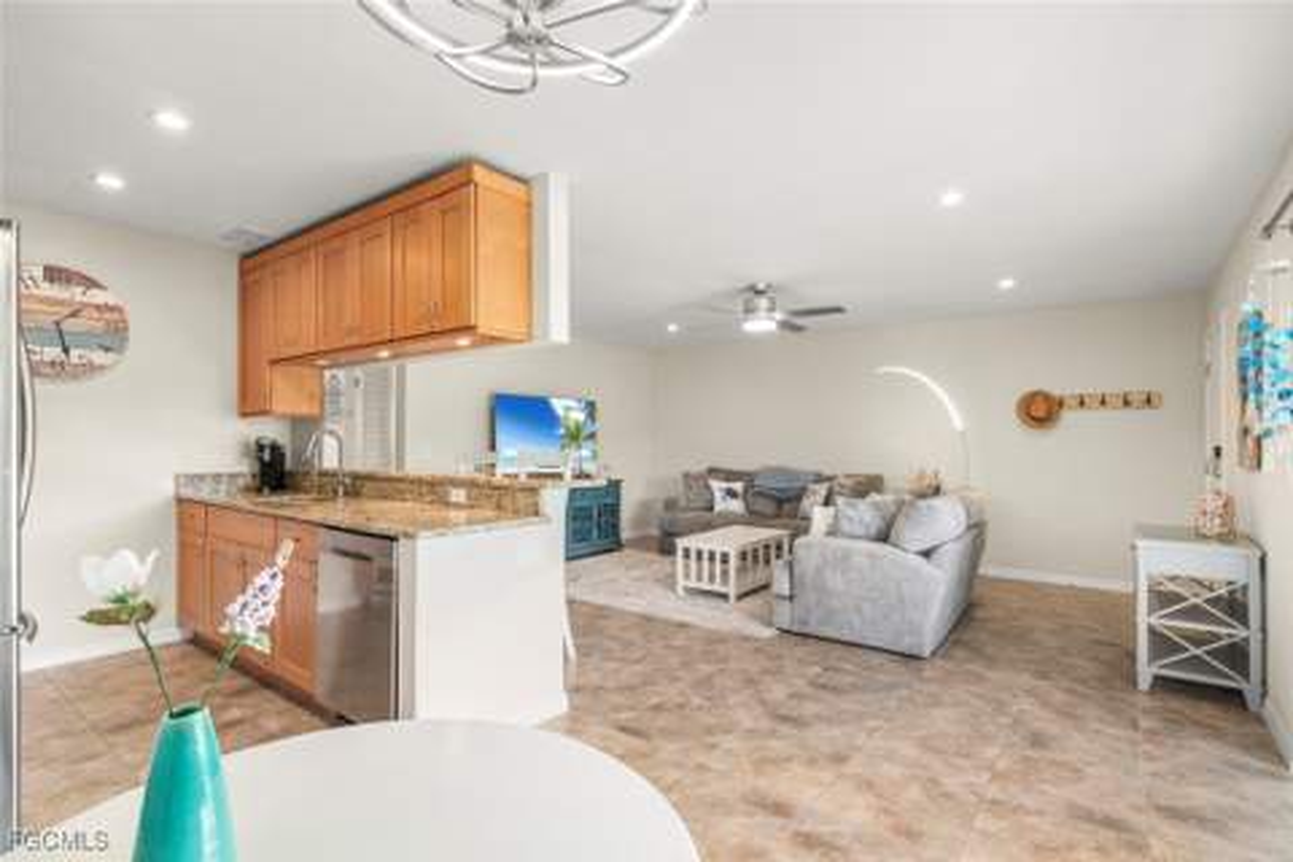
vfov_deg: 70.4
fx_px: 611
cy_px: 431
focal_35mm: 17
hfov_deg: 93.3
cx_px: 646
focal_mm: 17
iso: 160
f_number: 10
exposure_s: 1/1.25
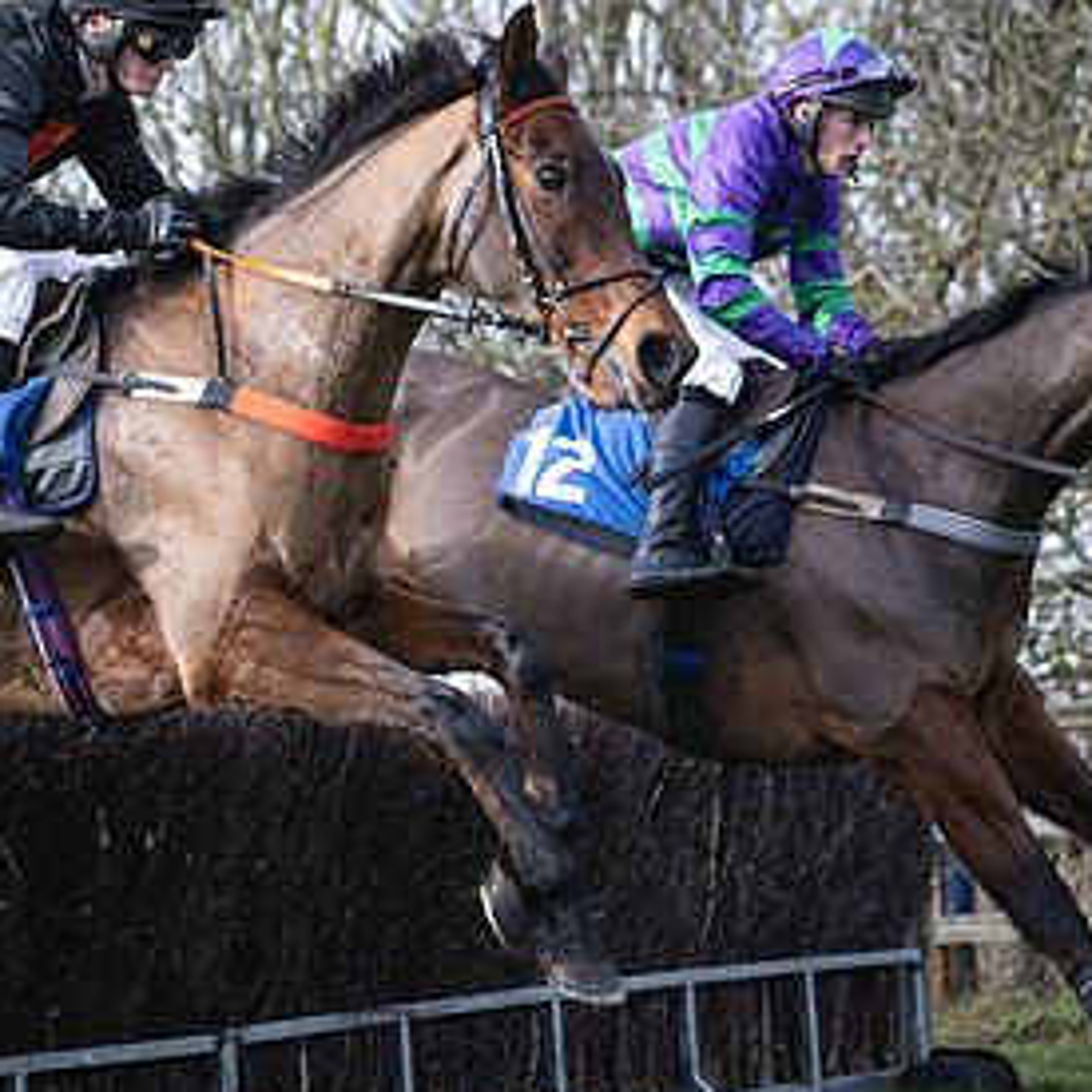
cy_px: 318
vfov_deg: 11.9
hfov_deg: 12.0
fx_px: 5211
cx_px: 439
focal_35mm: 146
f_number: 2.8
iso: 400
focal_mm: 70
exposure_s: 1/2000
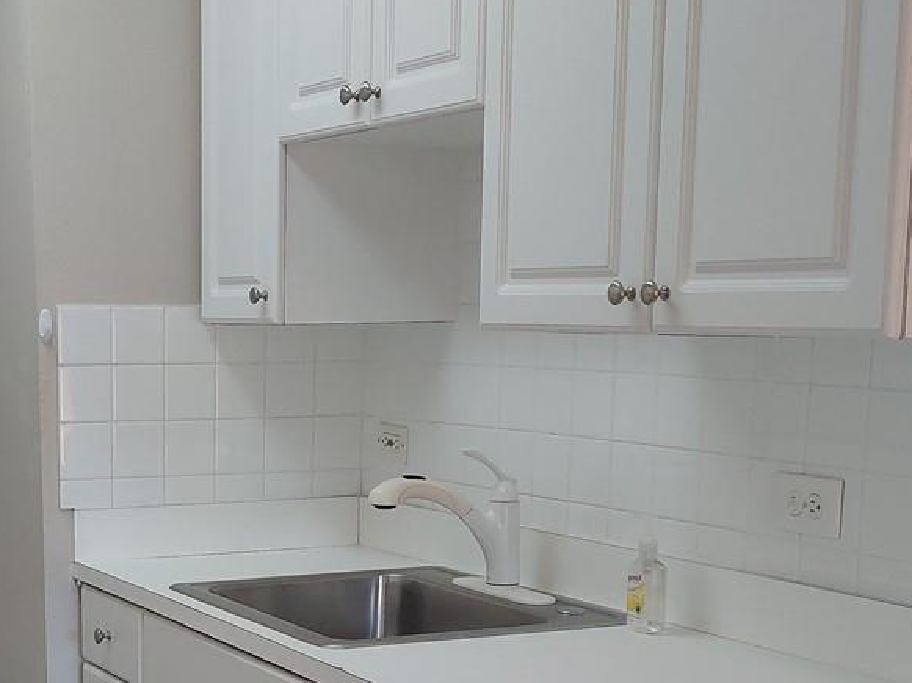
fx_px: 1738
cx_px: 182
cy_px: 595
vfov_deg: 21.8
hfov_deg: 28.8
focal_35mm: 66
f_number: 1.8
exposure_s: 1/120
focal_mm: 5.23
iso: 125
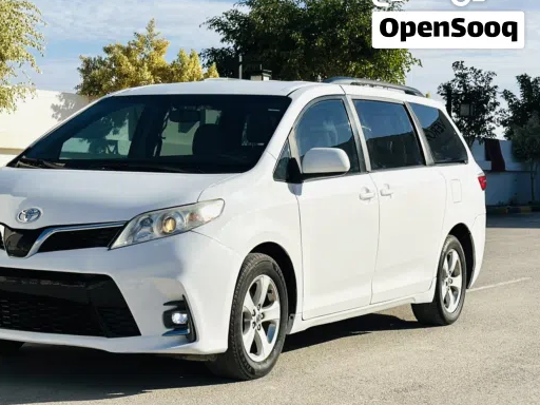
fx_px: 936
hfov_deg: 32.1
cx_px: 213
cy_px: 200
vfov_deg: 24.4
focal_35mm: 60
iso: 80
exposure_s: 1/10870
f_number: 1.78
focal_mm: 6.86
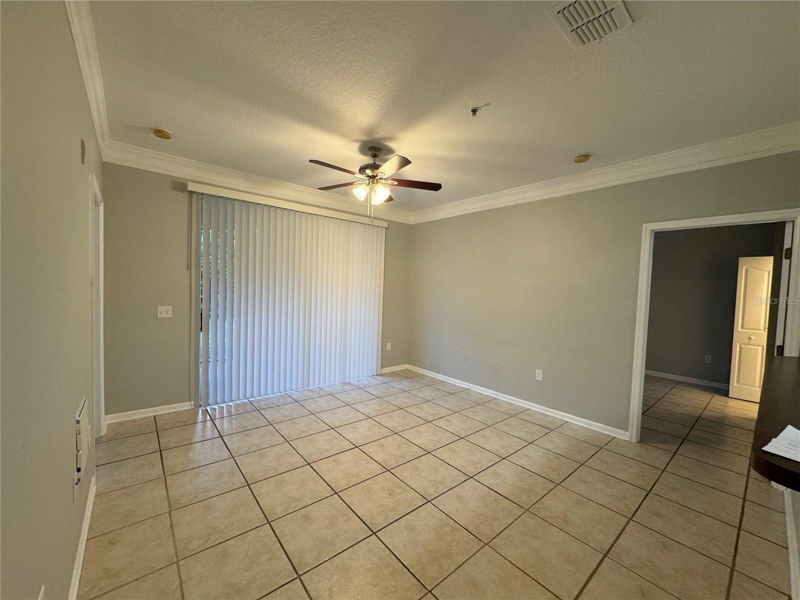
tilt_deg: -2.7
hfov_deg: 102.1
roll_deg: -2.2
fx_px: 324
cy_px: 300
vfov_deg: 85.7
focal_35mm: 14
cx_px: 400
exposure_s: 1/60
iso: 200
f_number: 2.2
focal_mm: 2.22
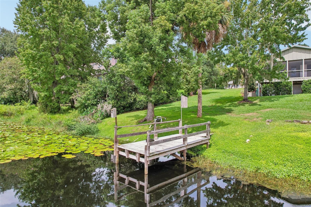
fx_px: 190
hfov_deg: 78.6
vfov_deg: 57.2
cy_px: 104
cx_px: 156
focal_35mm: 22
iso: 100
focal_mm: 8.4
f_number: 2.8
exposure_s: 1/1000
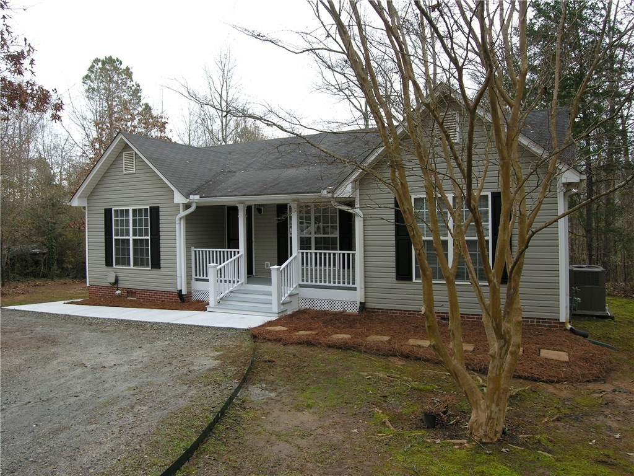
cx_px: 317
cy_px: 238
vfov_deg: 56.8
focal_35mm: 24
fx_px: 440
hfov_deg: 71.6
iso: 50
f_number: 4.1
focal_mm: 6.1
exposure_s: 1/120
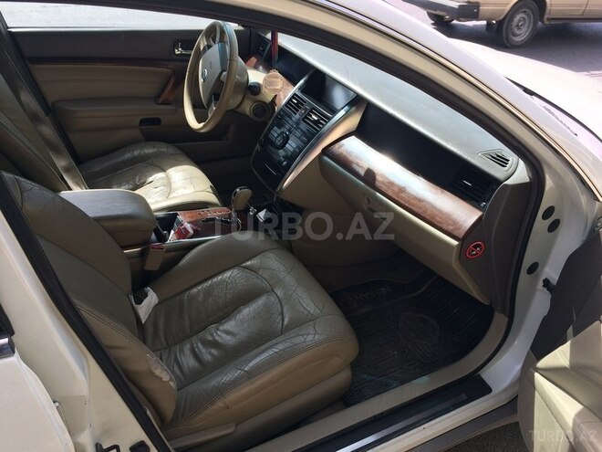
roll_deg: -7.4
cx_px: 301
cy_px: 226
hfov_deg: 61.7
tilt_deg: -33.7
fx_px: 504
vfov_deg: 48.2
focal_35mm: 29
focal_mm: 4.15
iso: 32
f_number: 2.2
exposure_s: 1/526
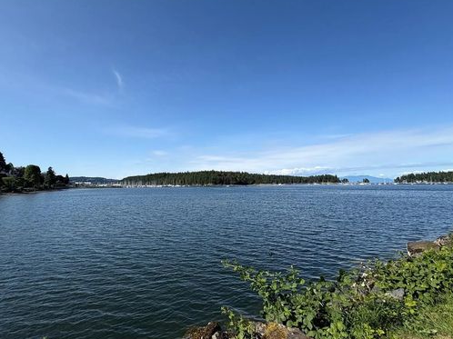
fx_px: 235
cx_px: 204
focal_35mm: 18
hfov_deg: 87.5
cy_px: 147
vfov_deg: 71.2
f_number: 2.2
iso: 50
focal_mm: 2.22
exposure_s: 1/2770
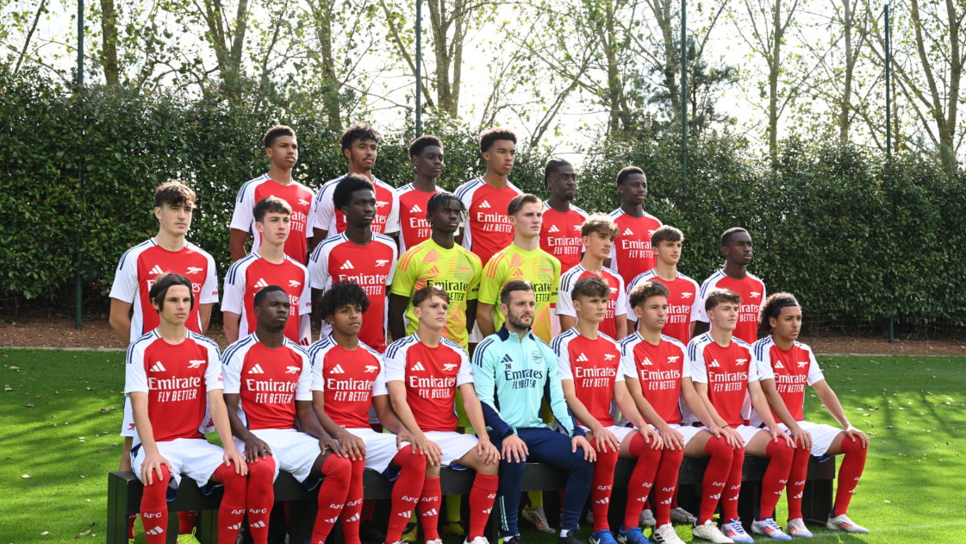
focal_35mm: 49
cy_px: 310
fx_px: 1255
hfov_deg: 42.1
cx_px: 487
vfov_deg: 24.4
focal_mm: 46
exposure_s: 1/400
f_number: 8
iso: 500
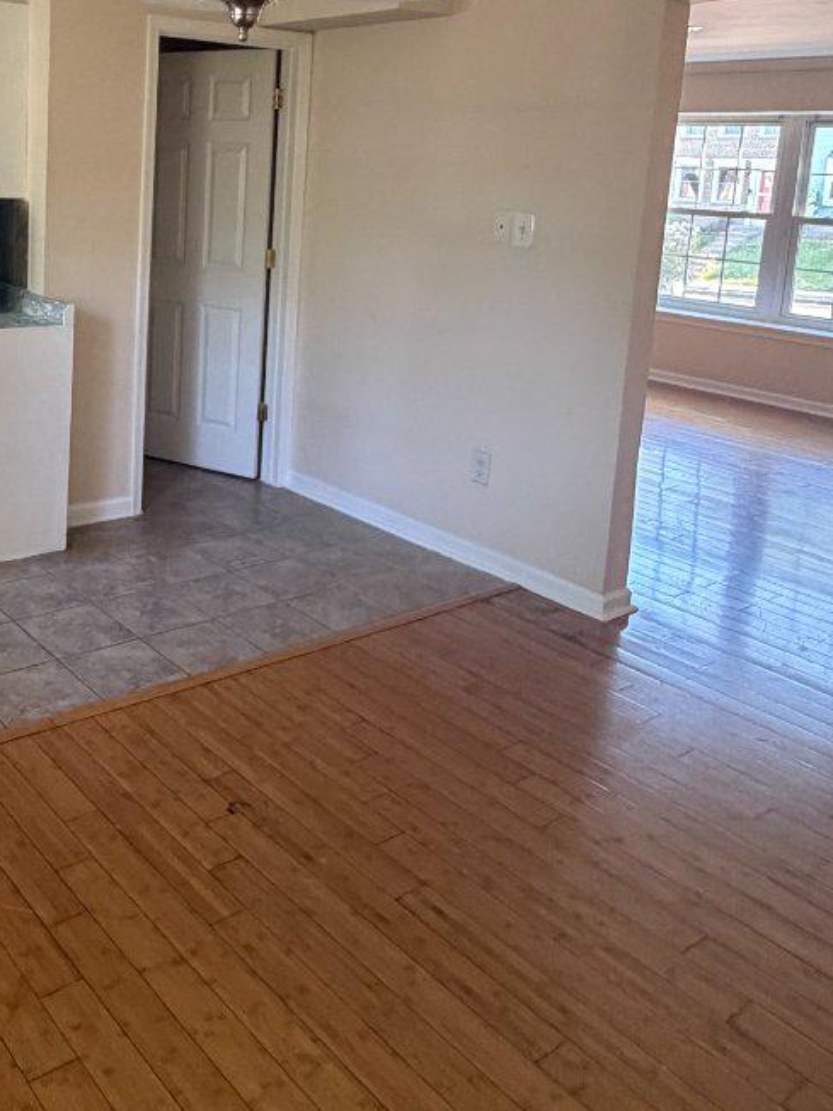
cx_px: 138
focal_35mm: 33
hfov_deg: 40.7
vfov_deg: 53.6
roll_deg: -1.9
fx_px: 1059
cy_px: 322
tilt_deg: -10.2
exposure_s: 1/60
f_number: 2.2
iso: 400
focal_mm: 2.22
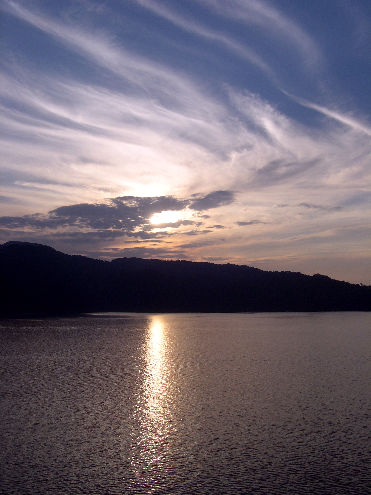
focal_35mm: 38
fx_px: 543
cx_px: 186
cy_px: 248
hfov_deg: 37.7
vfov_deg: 49.0
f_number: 7.6
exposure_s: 1/339
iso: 100
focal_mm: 8
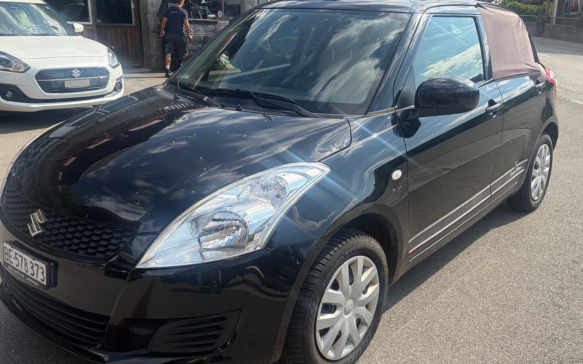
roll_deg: -0.5
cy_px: 183
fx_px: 540
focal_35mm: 34
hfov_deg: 56.4
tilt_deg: -15.0
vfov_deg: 37.3
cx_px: 337
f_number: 1.6
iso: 64
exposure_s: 1/2208
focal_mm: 5.96
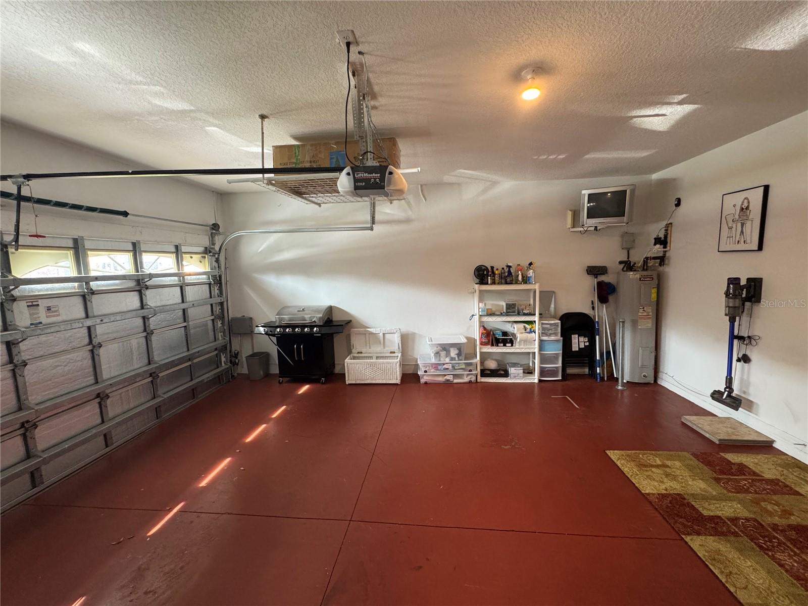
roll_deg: +1.6
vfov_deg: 85.7
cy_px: 303
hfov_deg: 102.1
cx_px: 404
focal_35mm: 14
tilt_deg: -6.9
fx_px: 327
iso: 320
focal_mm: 2.22
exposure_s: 1/60
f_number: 2.2
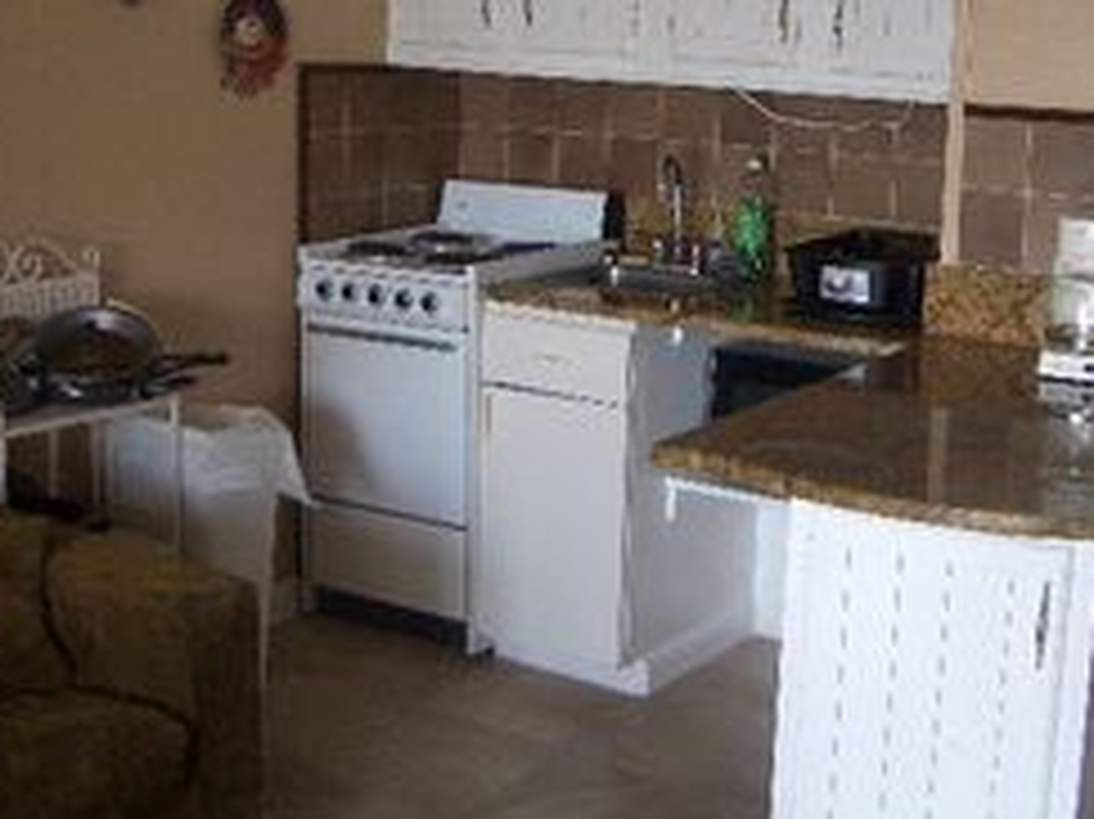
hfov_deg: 36.1
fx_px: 1674
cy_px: 225
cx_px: 617
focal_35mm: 53
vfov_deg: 27.2
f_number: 2.6
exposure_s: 1/80
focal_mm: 5.8
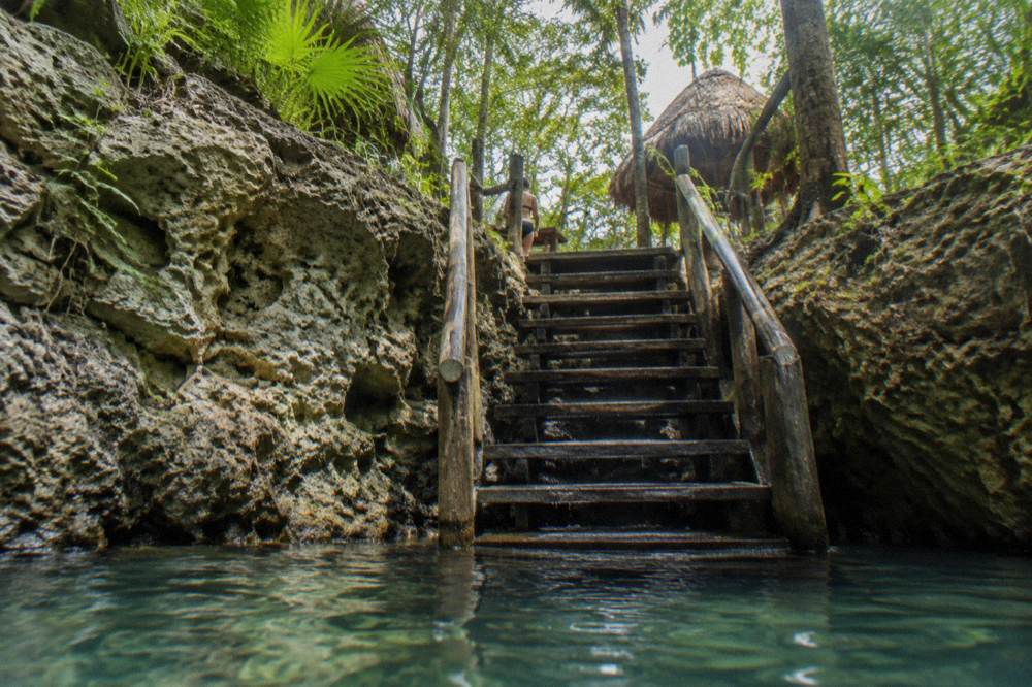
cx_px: 516
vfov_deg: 27.5
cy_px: 344
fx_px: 1404
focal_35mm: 49
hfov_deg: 40.4
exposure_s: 1/2000
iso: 800
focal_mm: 49
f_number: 4
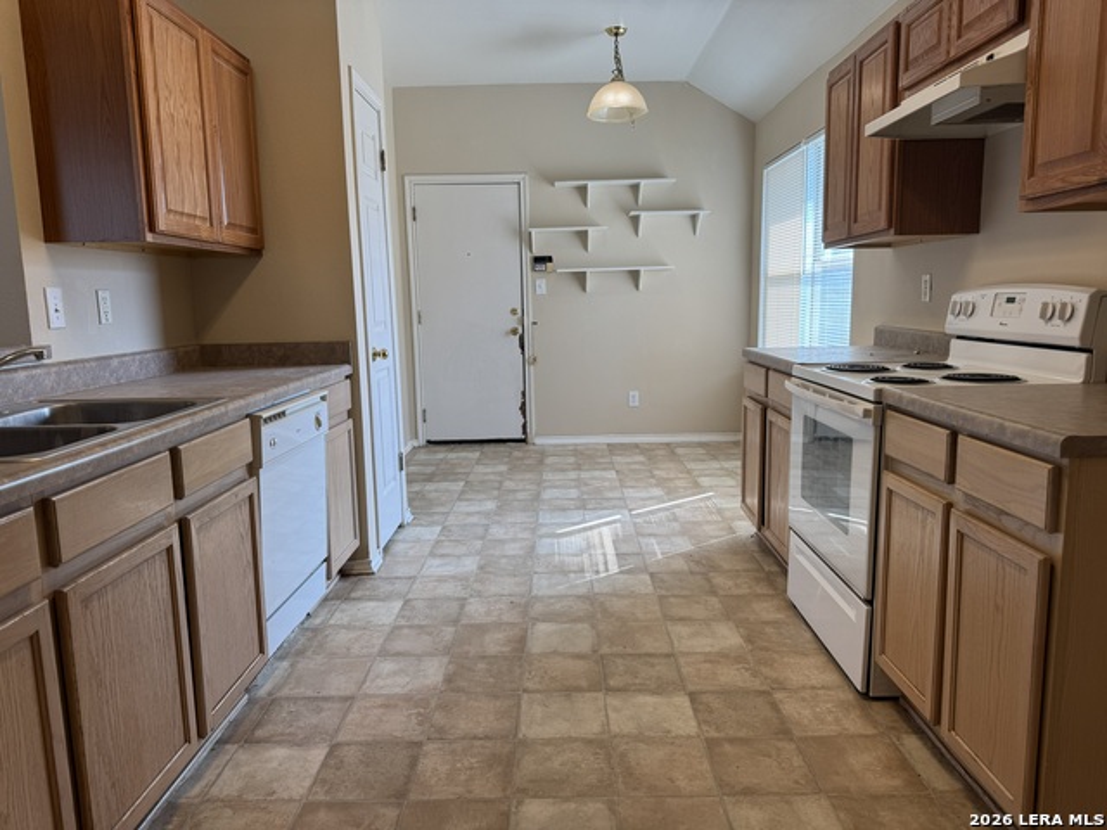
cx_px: 554
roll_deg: +1.1
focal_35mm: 24
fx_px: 768
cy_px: 415
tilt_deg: -10.0
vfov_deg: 56.8
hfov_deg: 71.6
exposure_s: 1/129
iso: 50
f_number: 1.78
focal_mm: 6.76
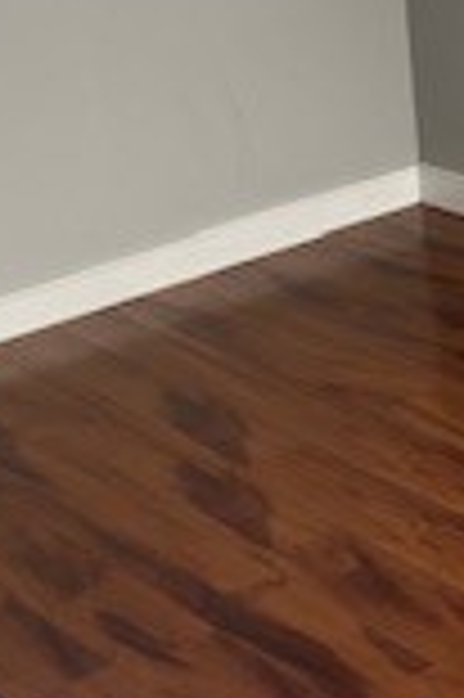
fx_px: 2170
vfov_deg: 17.9
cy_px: 45
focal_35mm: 112
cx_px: 586
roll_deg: +4.3
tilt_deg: -13.2
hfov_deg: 11.9
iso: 50
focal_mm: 4.25
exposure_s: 1/120
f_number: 1.8
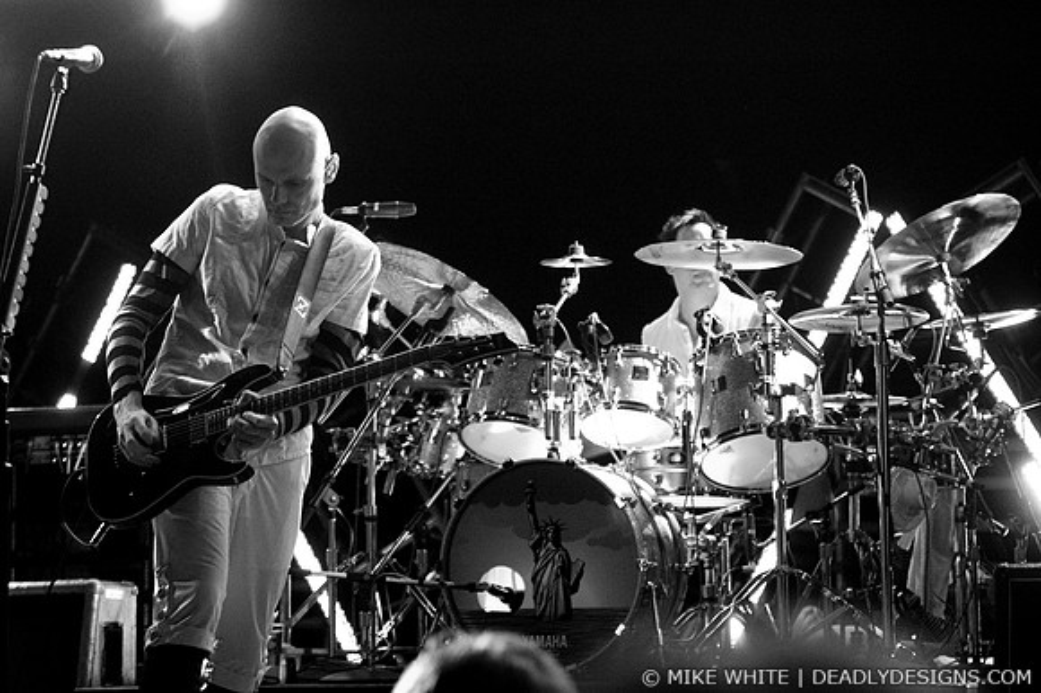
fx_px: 3034
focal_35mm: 105
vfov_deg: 13.0
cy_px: 346
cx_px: 520
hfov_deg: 19.5
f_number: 3.2
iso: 800
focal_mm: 70
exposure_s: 1/50
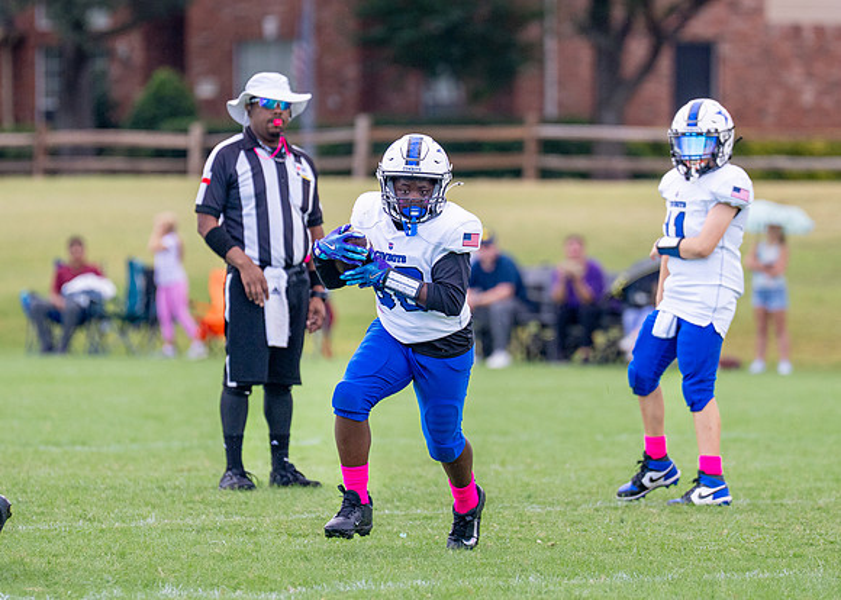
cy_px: 287
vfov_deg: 3.7
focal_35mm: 392
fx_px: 9357
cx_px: 429
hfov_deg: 5.1
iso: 400
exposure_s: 1/2500
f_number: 2.8
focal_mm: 200
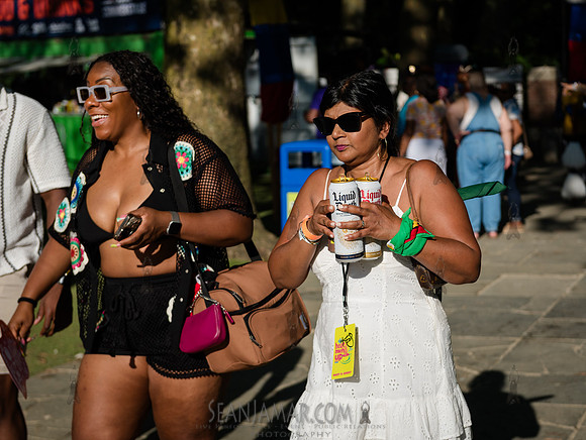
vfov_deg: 19.8
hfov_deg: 26.0
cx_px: 344
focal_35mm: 75
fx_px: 1265
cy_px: 229
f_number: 4
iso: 400
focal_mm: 66
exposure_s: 1/4000
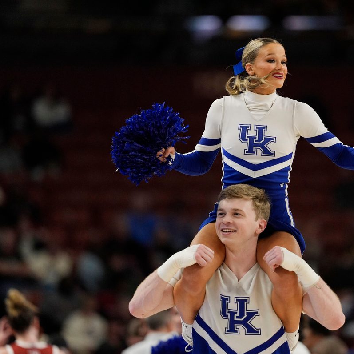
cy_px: 177
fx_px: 4443
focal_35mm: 384
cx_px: 252
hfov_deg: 4.6
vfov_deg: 4.6
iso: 2000
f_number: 2.8
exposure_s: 1/1600
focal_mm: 300
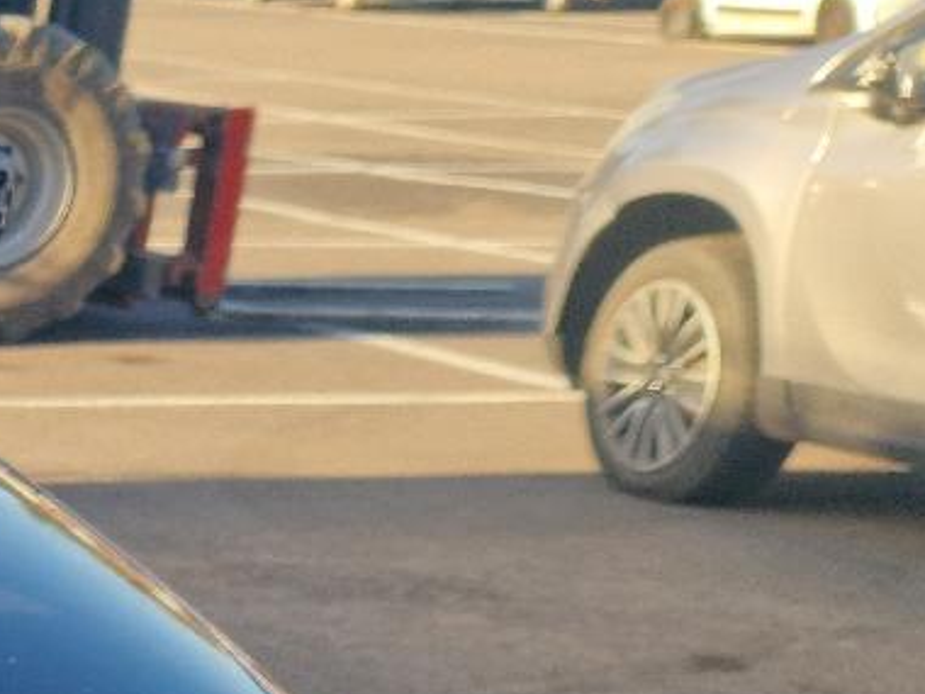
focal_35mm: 109
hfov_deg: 14.7
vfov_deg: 12.9
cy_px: 1011
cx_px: -964
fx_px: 2913
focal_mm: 5.4
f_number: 1.8
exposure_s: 1/270
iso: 50
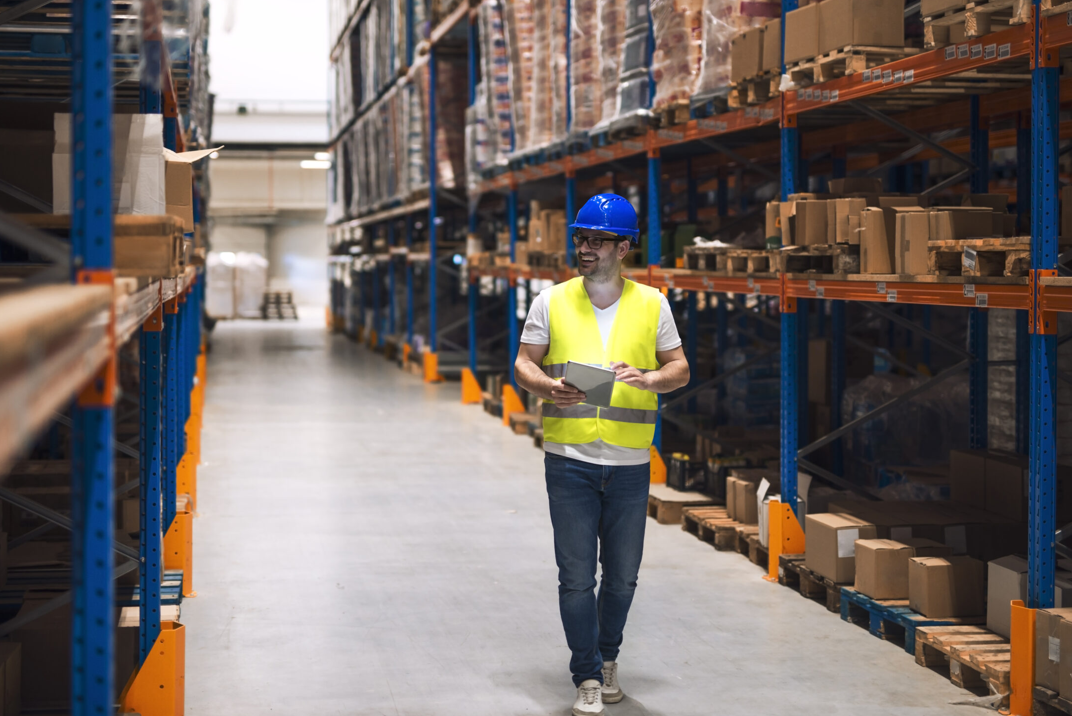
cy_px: 297
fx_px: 1757
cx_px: 497
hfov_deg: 33.9
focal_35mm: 59
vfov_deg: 23.0
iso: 500
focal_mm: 50
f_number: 1.6
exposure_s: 1/125
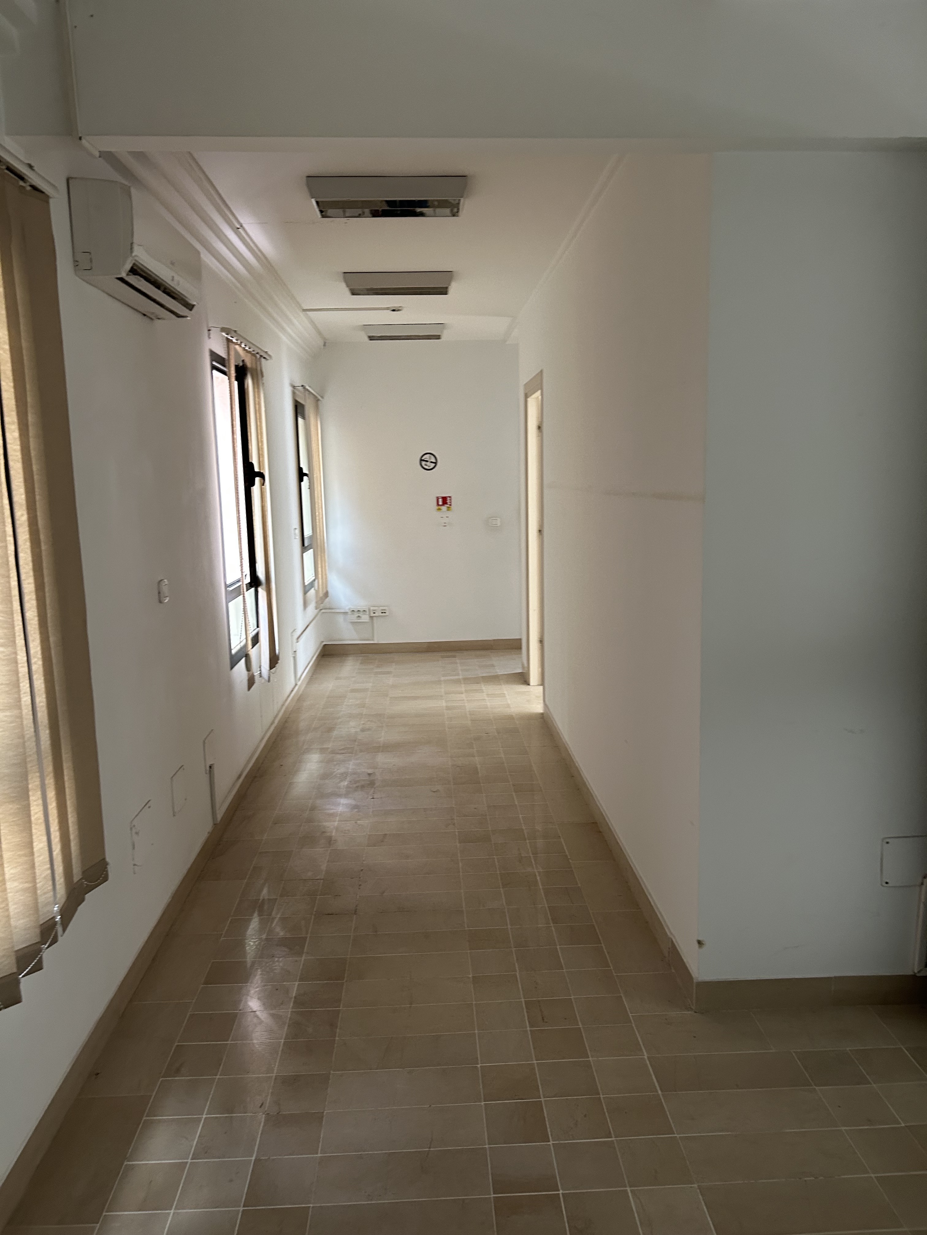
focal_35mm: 26
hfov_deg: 53.1
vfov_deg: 67.3
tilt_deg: -9.0
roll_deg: +1.0
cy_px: 618
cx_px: 464
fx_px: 928
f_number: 1.5
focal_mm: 5.7
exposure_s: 1/50
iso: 200
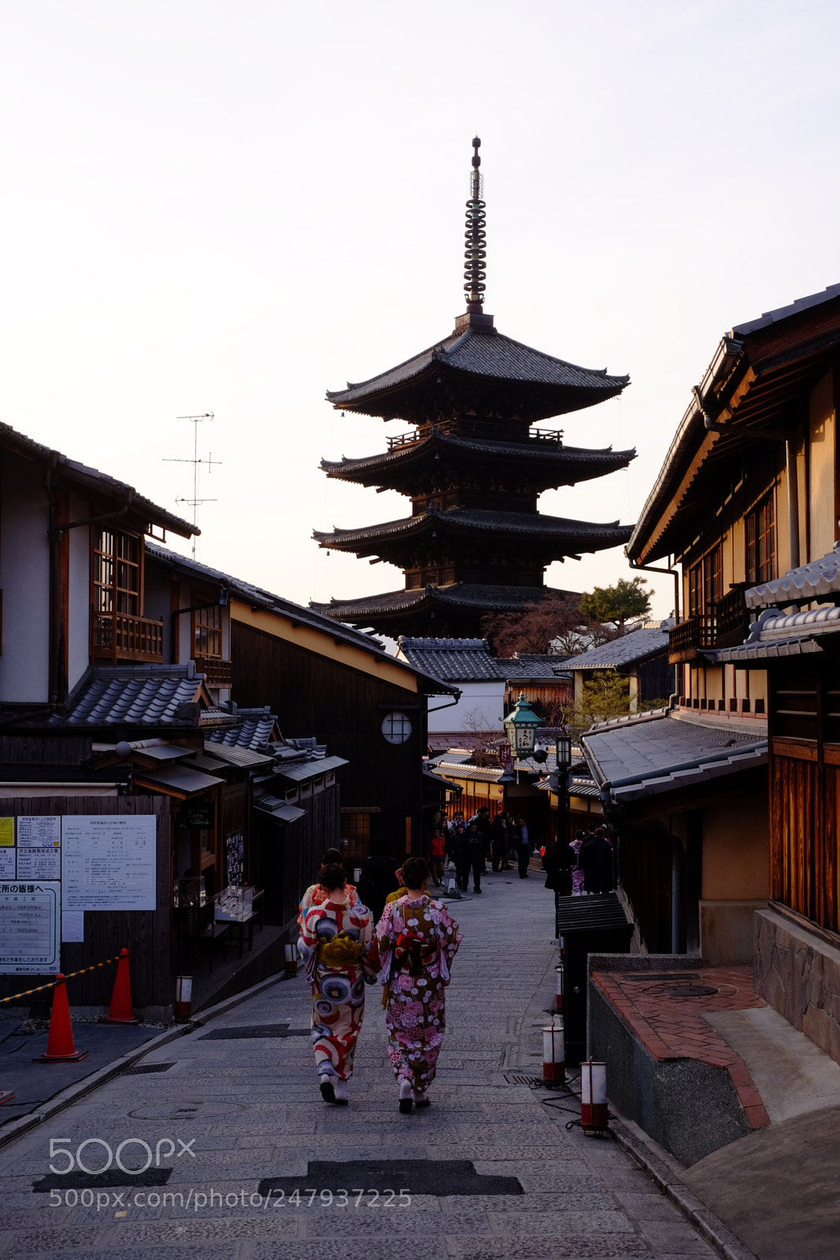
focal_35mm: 43
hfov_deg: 31.2
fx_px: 1505
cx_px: 420
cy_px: 630
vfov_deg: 45.4
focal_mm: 28.9
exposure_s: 1/160
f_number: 8
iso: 400
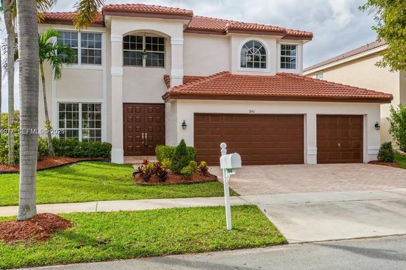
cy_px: 132
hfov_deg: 58.7
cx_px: 197
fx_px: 361
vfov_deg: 41.0
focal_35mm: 32
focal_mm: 20
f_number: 7.1
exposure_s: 1/200
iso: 100
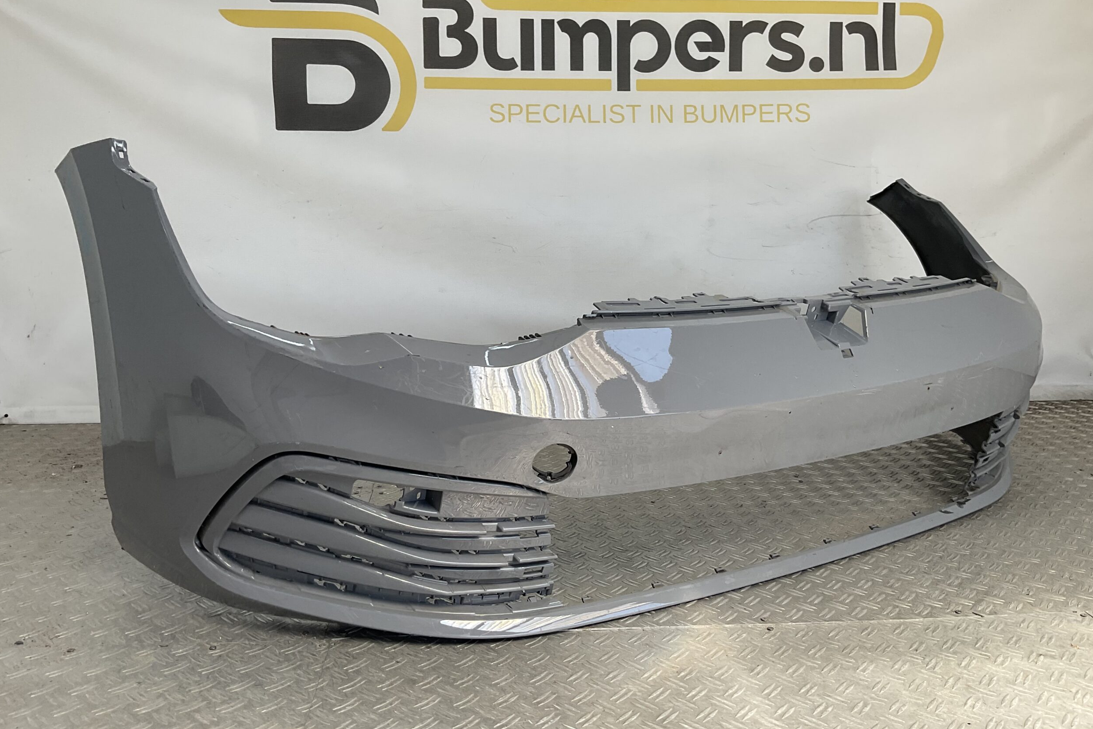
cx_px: 557
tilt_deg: -9.3
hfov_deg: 60.3
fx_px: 941
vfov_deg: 42.3
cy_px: 326
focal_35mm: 31
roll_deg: -0.7
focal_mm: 3
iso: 16
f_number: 1.8
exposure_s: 1/292
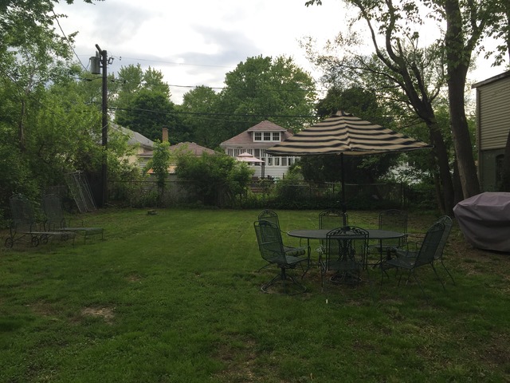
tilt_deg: -1.1
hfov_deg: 61.7
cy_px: 192
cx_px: 255
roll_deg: -1.4
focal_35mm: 29
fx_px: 427
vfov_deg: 48.2
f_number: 2.2
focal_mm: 4.15
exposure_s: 1/590
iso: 32
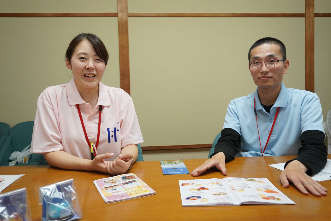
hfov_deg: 64.6
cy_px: 110
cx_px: 166
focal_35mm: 28
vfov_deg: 45.7
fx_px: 262
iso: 1600
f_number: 4
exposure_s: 1/160
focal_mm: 19
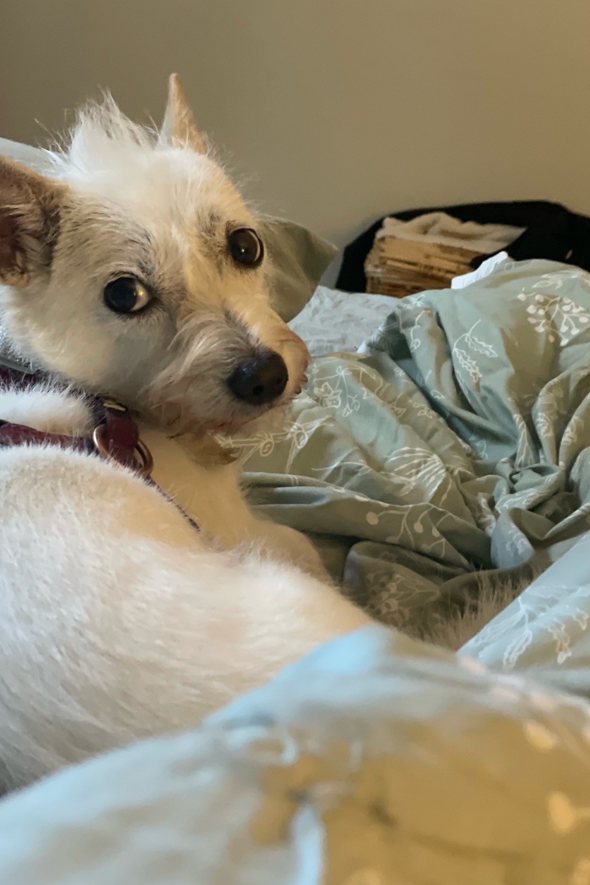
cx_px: 225
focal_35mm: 61
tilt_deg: -19.0
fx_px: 1499
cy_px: 392
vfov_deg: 32.9
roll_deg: -9.8
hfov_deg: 22.2
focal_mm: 6
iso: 400
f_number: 2
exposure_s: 1/24
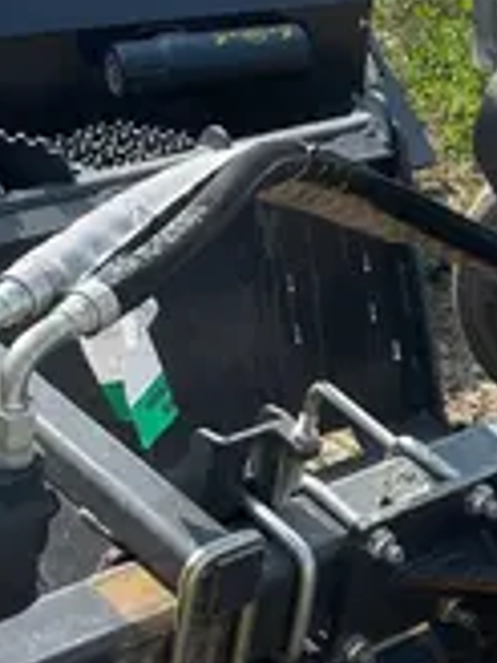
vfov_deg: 16.4
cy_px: 754
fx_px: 2221
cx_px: 493
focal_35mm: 116
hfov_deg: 12.6
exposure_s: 1/1401
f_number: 1.6
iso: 32
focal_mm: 4.2
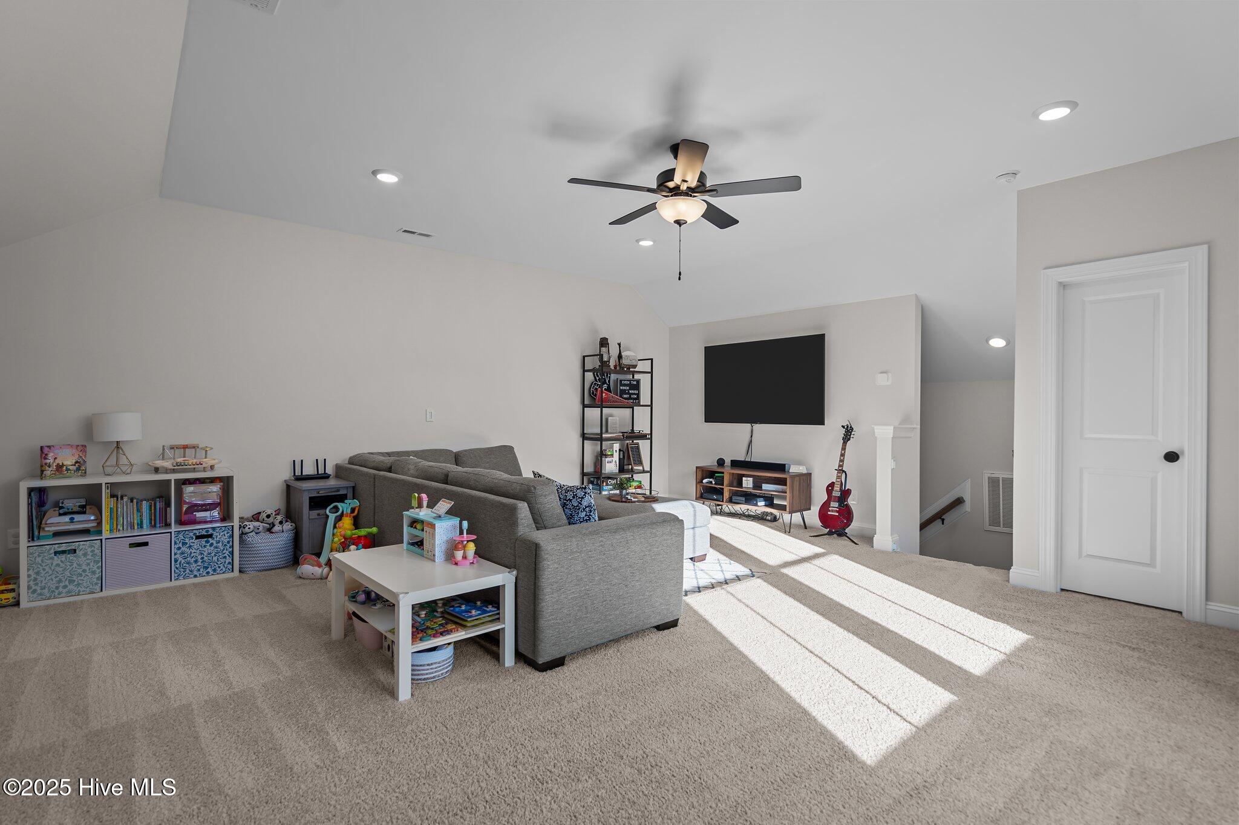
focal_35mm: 17
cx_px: 620
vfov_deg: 70.4
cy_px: 412
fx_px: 585
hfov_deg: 93.3
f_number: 4
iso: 320
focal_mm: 17
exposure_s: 1/20
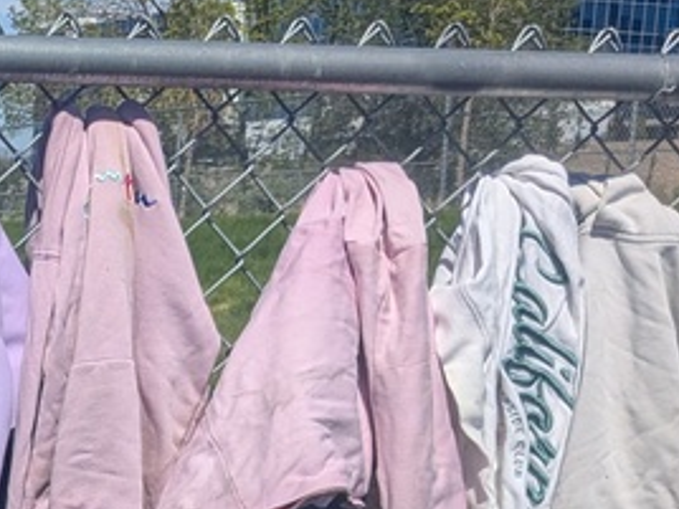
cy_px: 641
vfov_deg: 13.9
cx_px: -304
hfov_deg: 17.4
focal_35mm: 103
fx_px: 2020
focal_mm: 4.38
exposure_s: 1/5848
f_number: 1.73
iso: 59
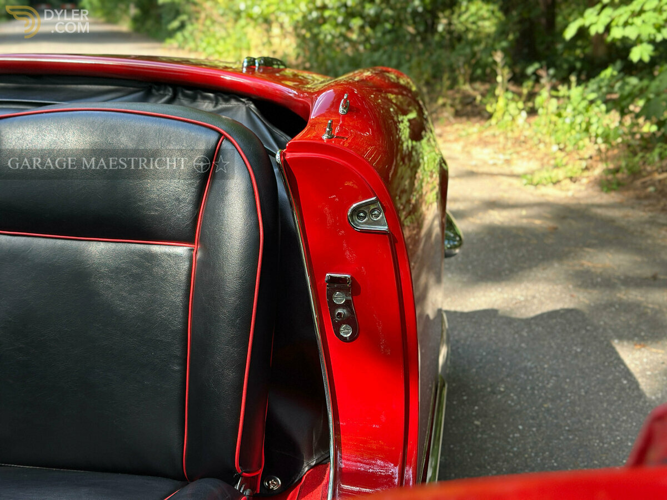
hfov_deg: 39.7
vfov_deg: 30.3
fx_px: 925
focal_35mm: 48
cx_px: 334
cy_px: 250
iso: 80
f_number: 1.78
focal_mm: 6.86
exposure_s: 1/331
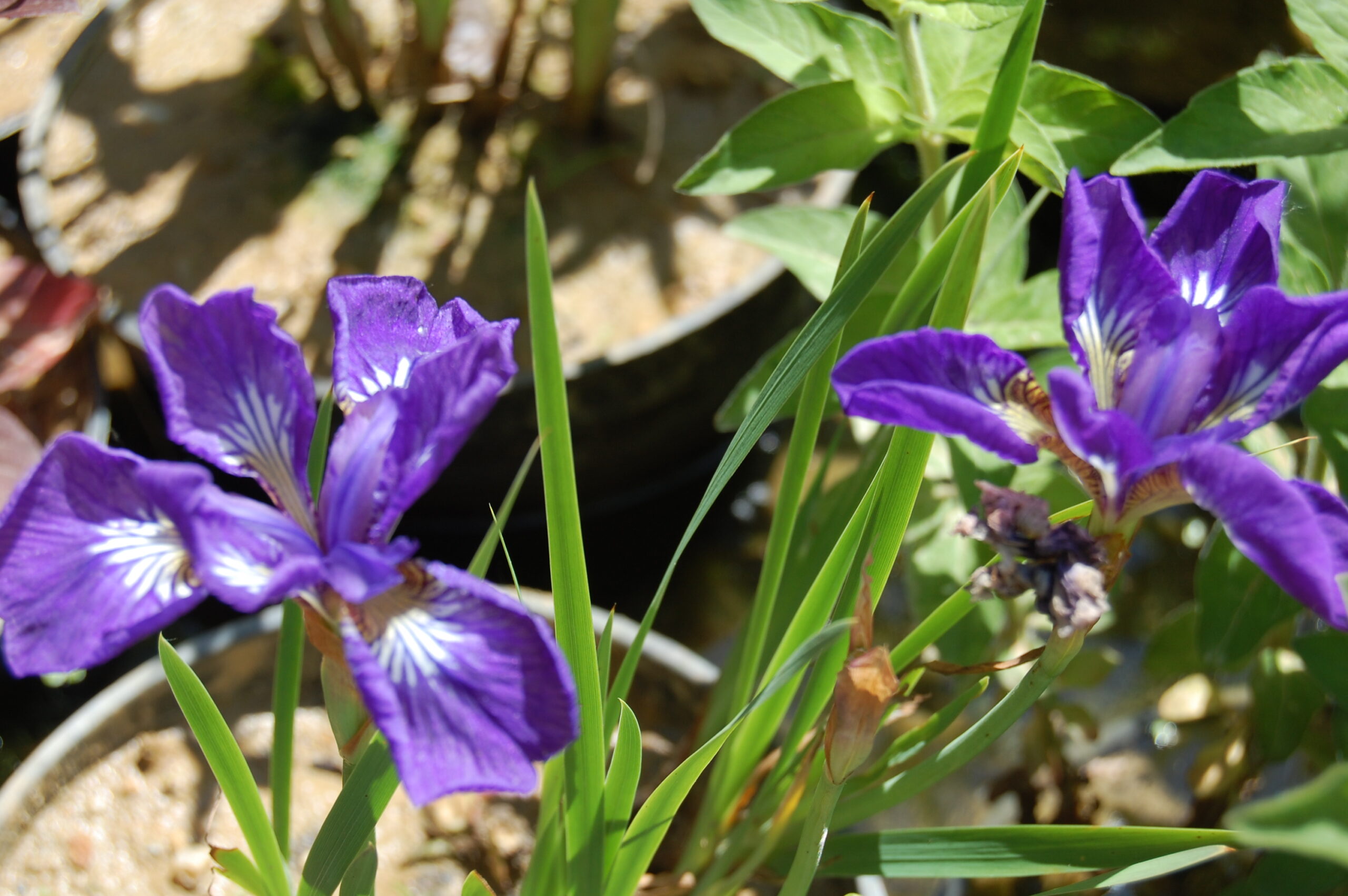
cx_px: 674
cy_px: 448
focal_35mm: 82
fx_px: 3086
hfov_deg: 24.6
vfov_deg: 16.5
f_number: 8
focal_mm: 55
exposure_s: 1/250
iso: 200
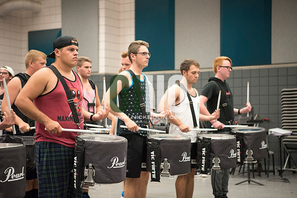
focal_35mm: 70
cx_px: 148
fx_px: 578
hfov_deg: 28.8
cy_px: 99
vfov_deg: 19.5
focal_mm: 70
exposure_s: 1/160
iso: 1250
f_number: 2.8
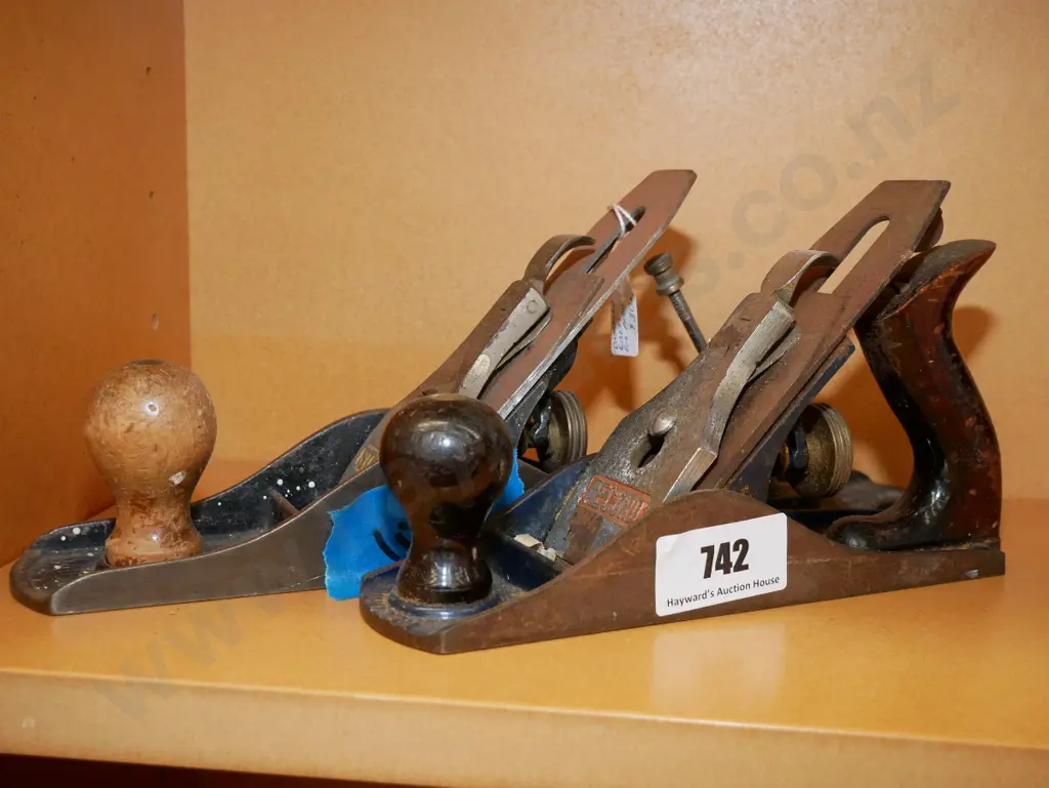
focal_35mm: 46
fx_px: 1395
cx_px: 524
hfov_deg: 41.2
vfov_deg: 31.5
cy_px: 394
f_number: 5
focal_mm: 23
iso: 800
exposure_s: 1/40
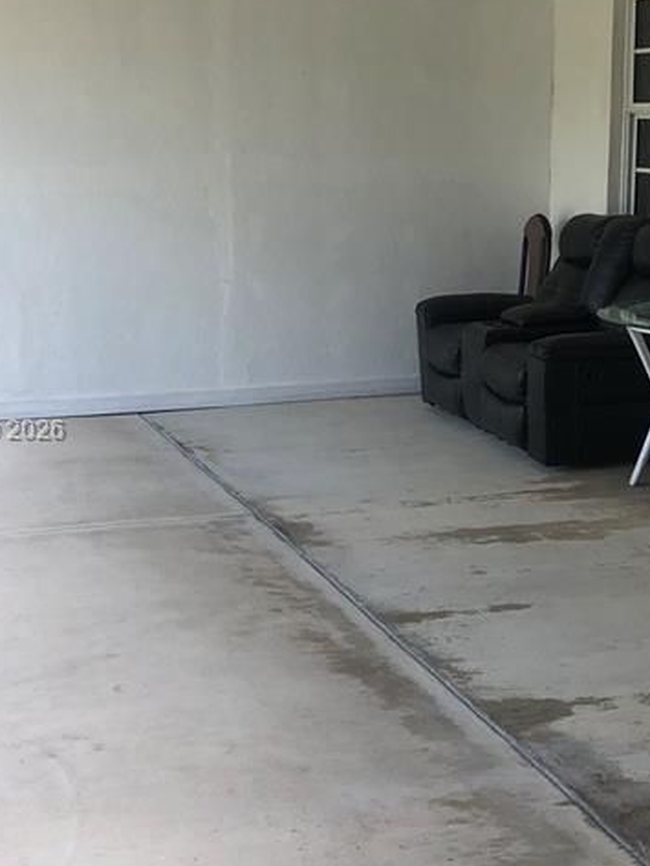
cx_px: 549
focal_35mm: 71
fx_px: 1777
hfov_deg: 20.4
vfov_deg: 27.4
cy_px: 432
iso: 20
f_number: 1.8
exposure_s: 1/345
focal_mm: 3.99
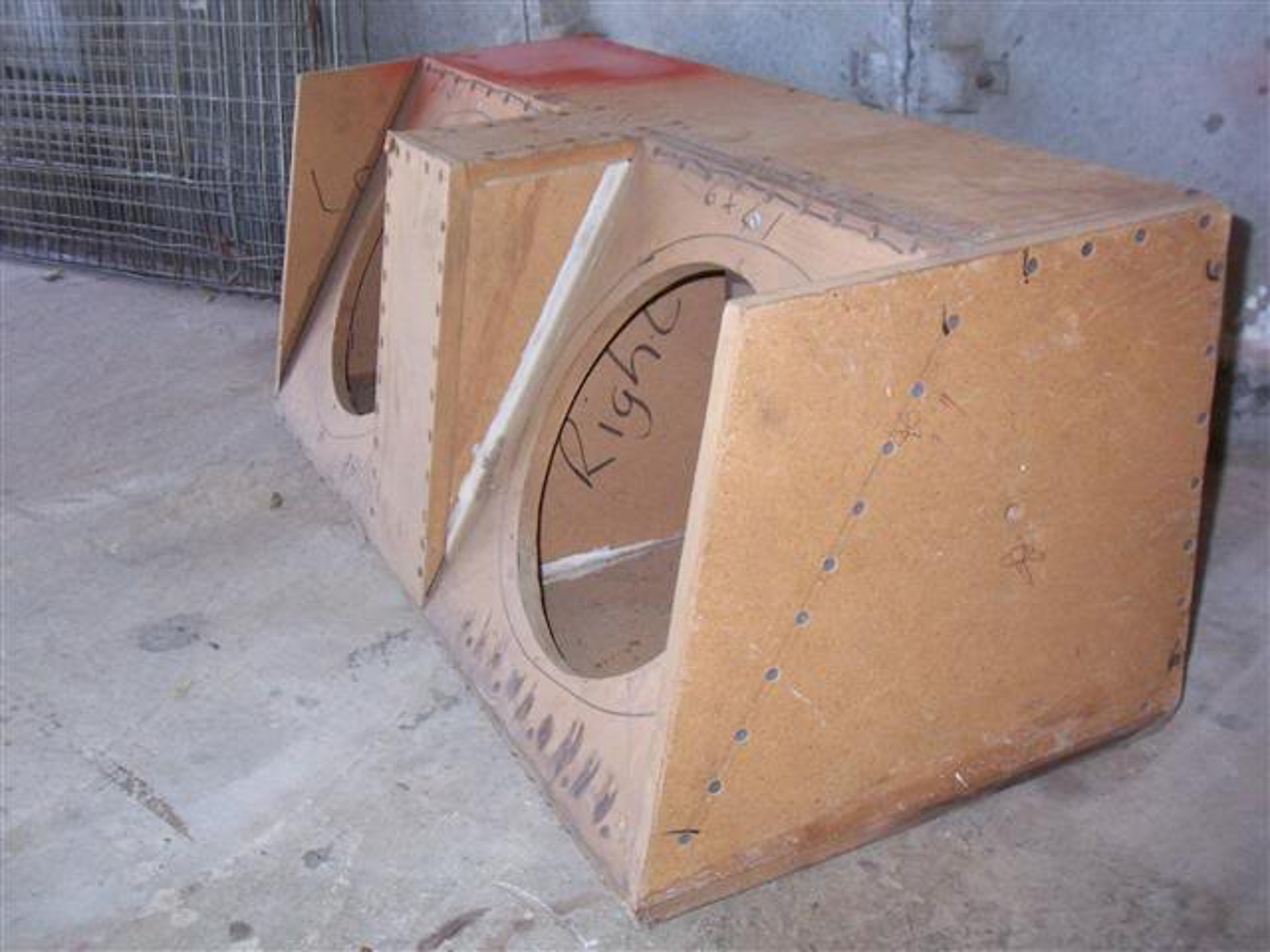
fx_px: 1431
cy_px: 476
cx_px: 635
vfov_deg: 36.8
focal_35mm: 39
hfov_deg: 47.9
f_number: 3.9
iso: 125
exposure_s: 1/60
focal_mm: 6.4
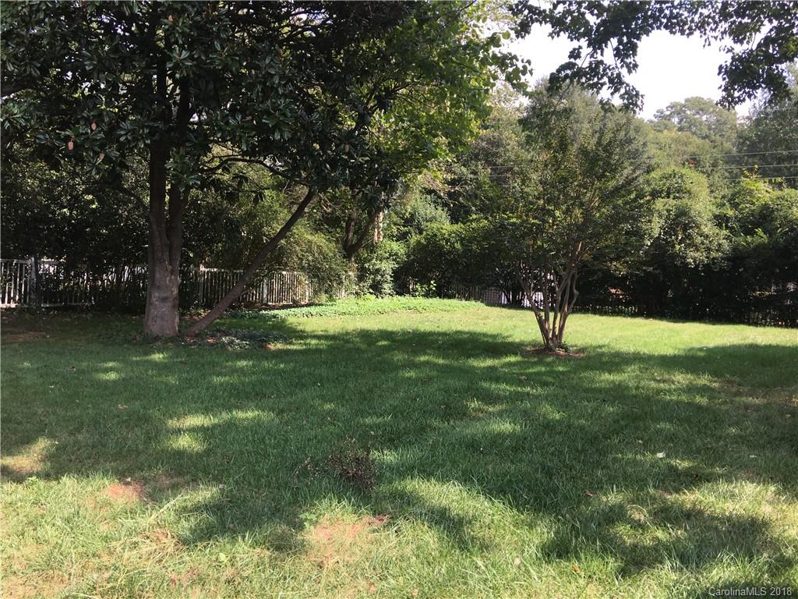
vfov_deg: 48.2
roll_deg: -1.3
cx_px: 399
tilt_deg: -2.1
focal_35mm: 29
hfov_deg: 61.7
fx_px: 669
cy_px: 300
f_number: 2.2
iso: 25
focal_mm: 4.15
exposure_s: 1/366
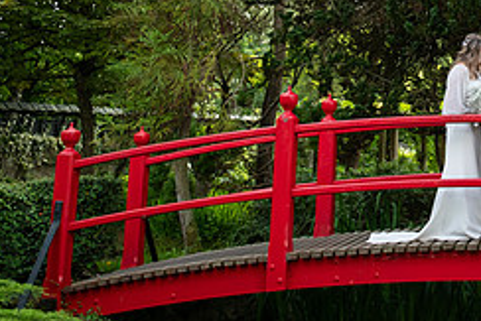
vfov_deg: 22.6
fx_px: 762
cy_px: -19
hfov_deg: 31.1
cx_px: 532
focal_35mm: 57
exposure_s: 1/1600
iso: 400
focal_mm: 24
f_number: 3.5
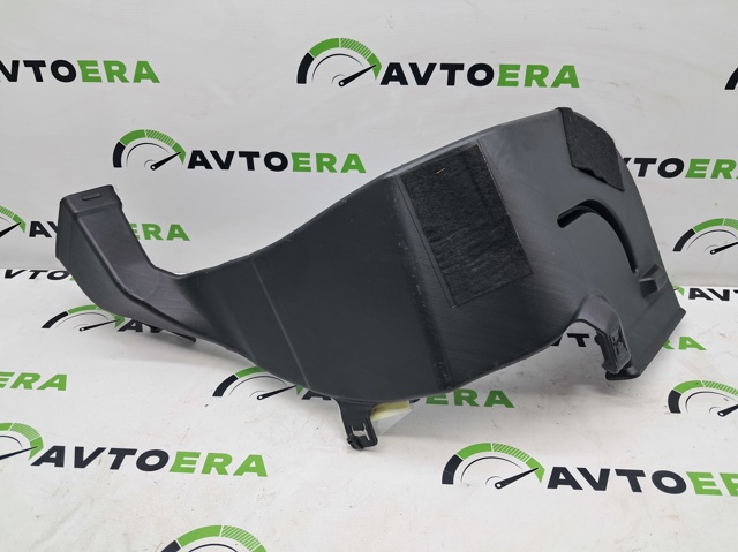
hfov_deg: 65.4
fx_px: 575
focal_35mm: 27
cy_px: 276
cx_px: 369
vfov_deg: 51.3
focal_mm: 4
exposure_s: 1/50
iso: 50
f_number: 1.8
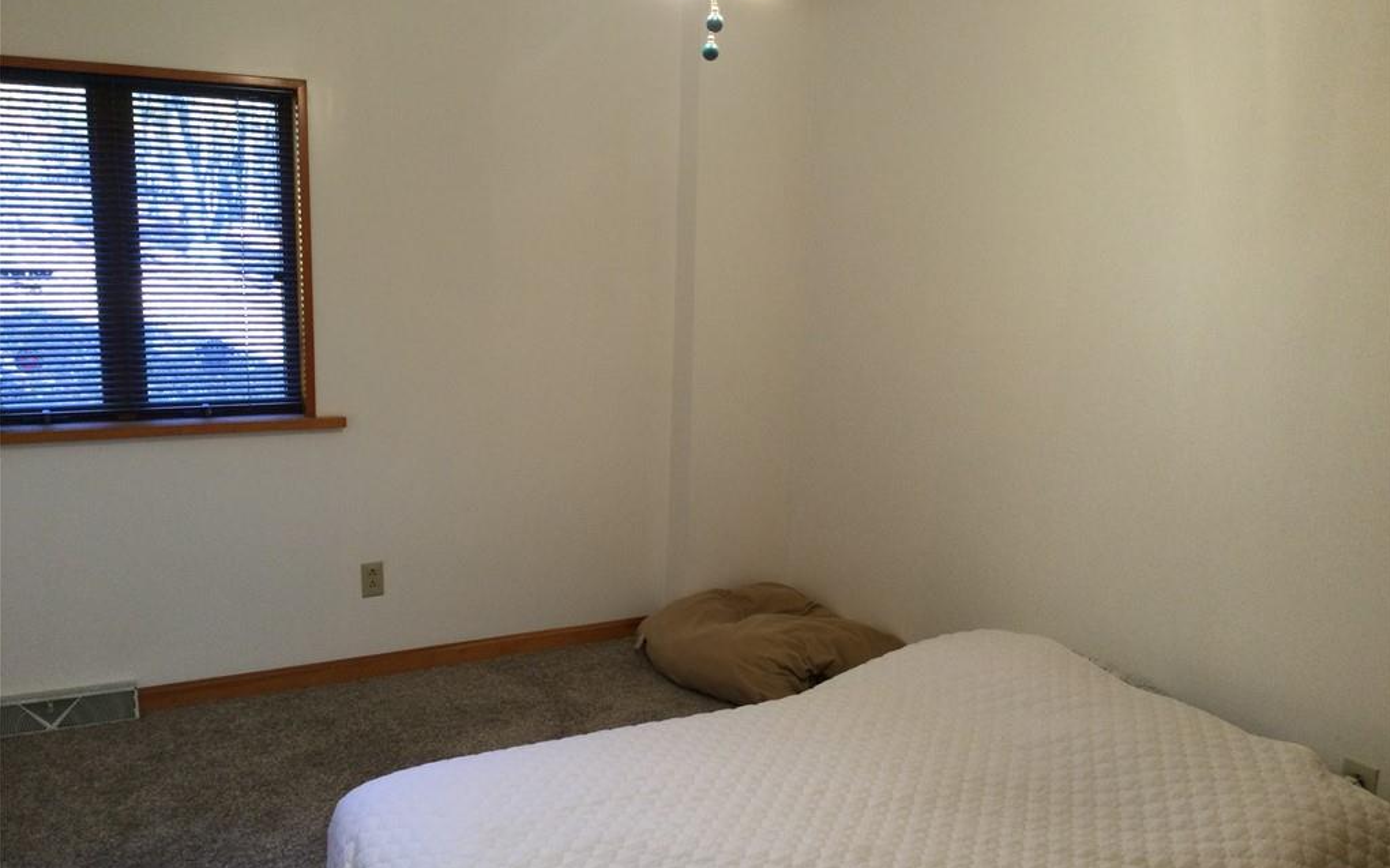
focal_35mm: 33
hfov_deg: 58.2
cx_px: 696
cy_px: 480
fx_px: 1250
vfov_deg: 38.3
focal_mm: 3.3
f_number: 2.4
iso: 50
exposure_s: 1/30
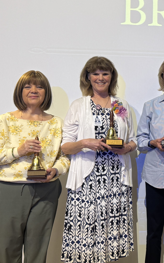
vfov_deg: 31.0
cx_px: 244
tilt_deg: +4.0
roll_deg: -0.7
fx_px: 472
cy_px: 106
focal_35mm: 66
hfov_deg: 17.7
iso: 80
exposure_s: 1/100
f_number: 1.78
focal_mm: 6.76
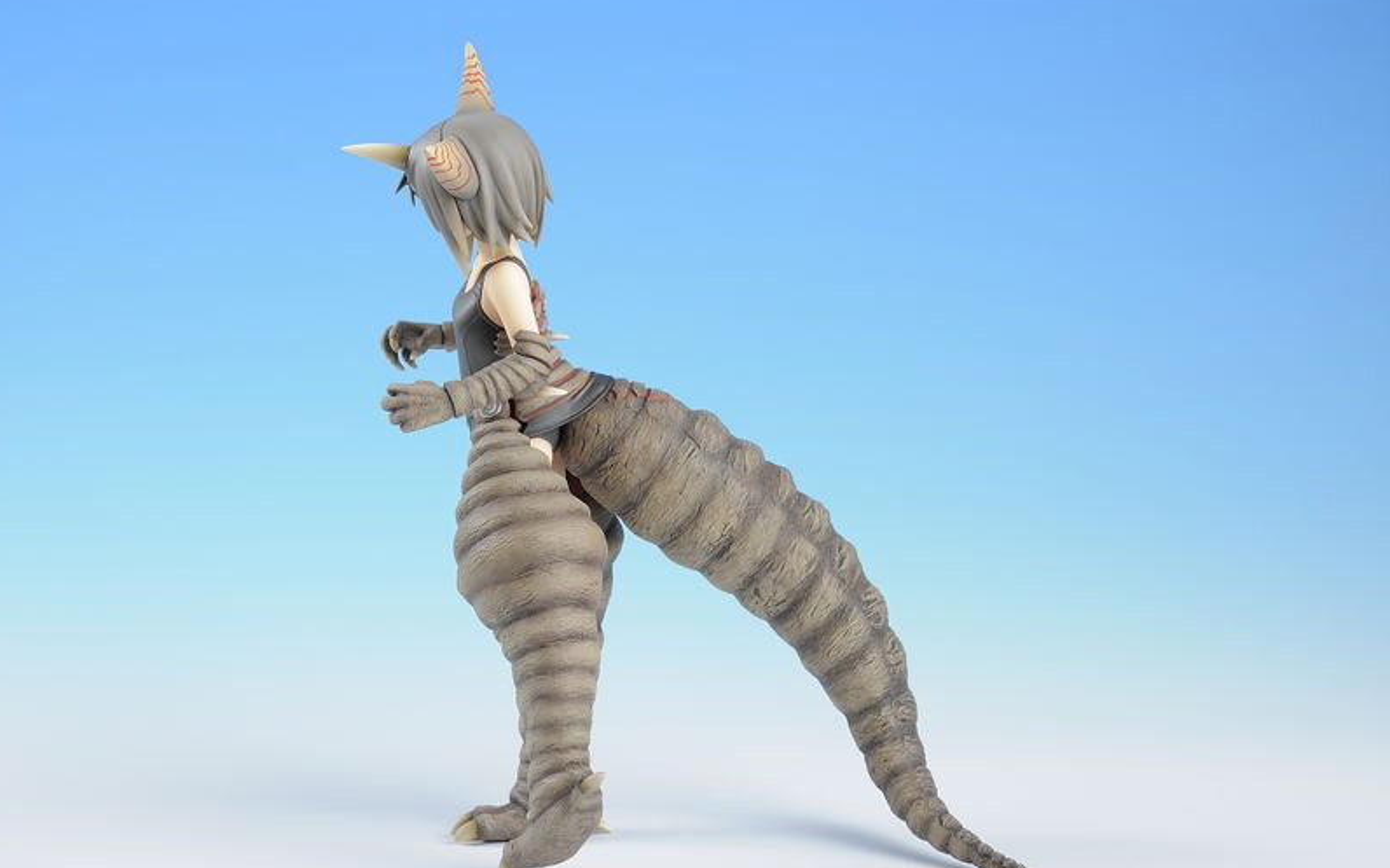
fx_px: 3295
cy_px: 454
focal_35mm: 87
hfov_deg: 23.8
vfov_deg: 15.0
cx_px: 693
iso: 200
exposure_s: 1/160
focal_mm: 85
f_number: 14
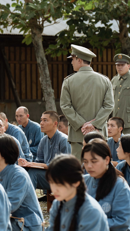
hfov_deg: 7.1
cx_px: -36
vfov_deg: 12.7
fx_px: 1042
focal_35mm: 170
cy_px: 116
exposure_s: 1/1000
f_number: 4.5
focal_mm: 108
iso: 640
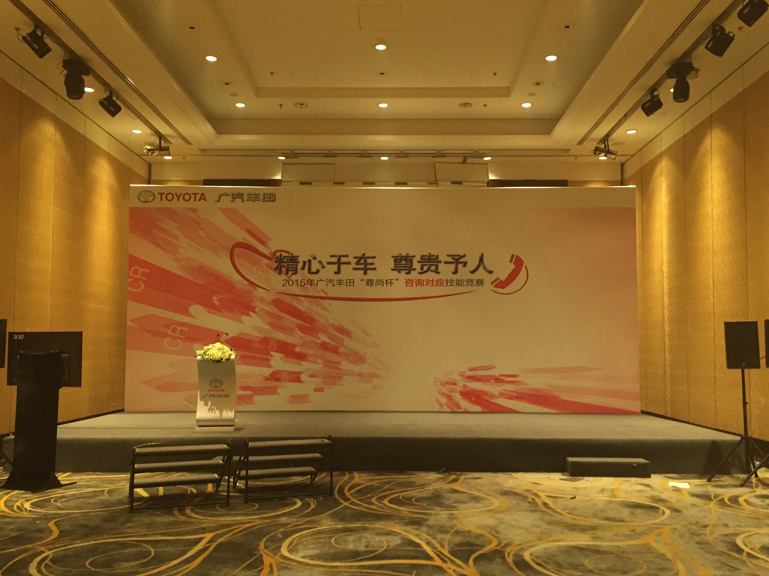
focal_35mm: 31
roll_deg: -1.4
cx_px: 389
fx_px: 689
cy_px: 301
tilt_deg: +5.0
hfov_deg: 58.3
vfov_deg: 45.4
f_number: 2.2
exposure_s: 1/24
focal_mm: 4.15
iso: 250
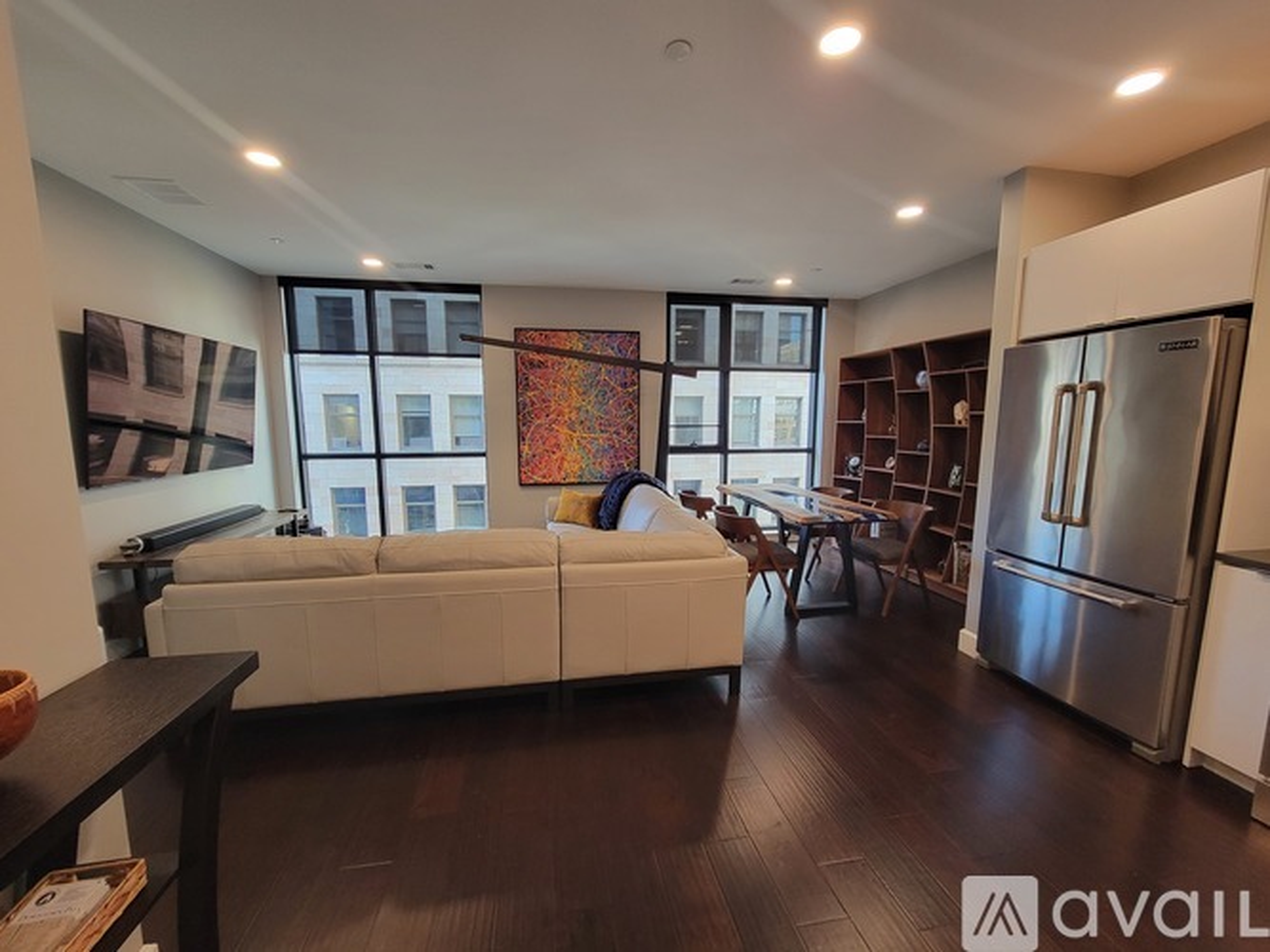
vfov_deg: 89.9
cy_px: 476
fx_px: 477
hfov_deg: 106.2
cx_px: 635
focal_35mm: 13
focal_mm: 2.2
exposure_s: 1/60
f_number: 2.2
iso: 320
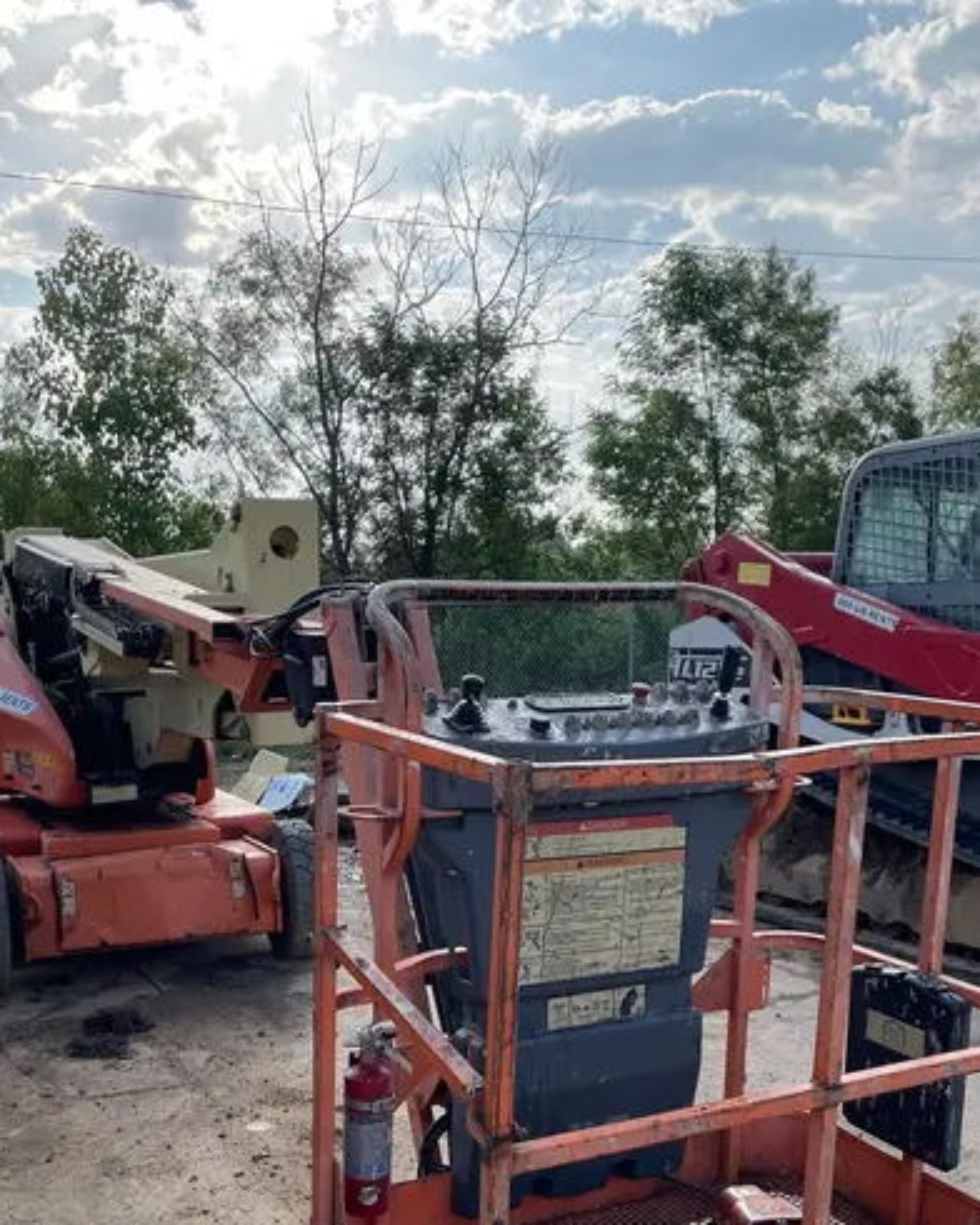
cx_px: 460
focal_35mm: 38
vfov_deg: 47.0
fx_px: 1378
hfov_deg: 39.1
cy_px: 839
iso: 32
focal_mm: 4.2
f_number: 1.6
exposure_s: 1/2817
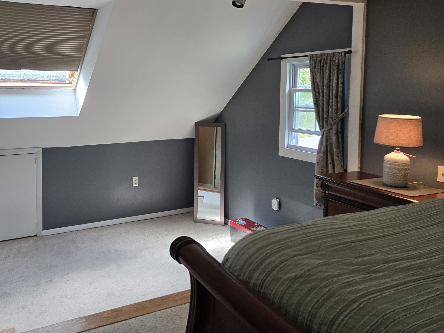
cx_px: 151
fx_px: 398
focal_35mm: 31
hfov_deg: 57.2
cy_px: 115
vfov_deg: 44.9
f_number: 1.8
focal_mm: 5.4
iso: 160
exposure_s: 1/120
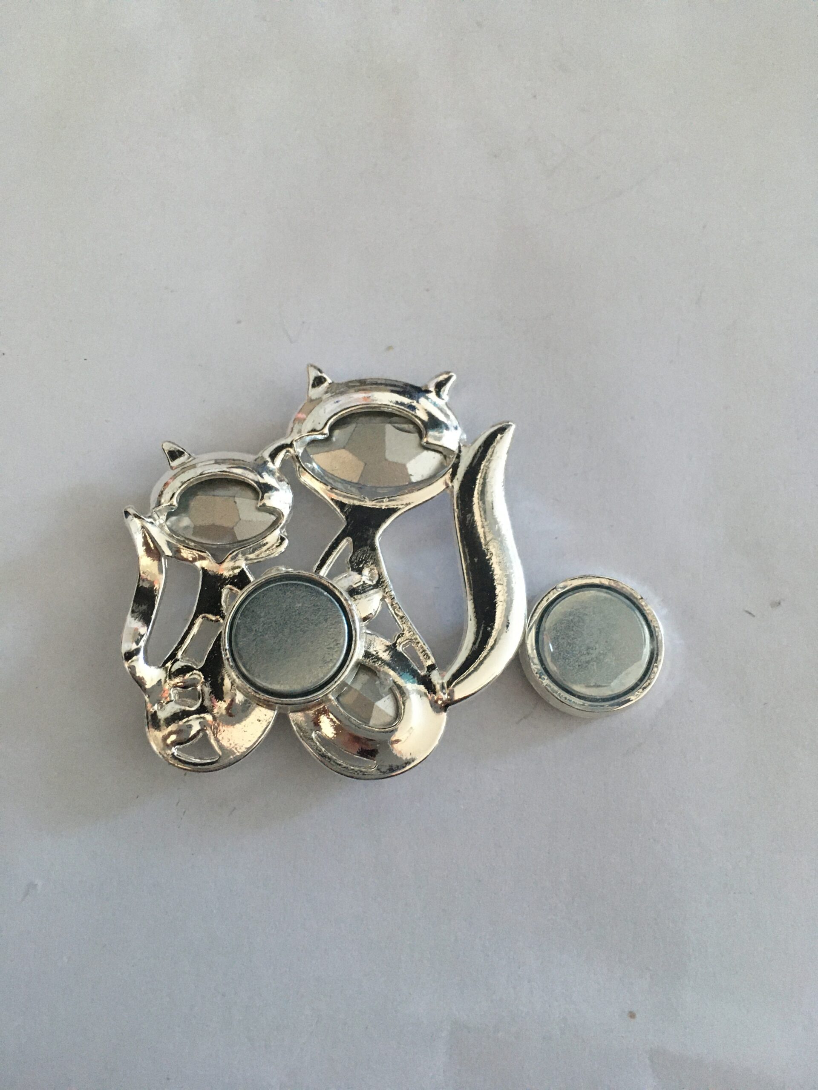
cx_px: 409
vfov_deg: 61.7
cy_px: 545
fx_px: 914
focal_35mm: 29
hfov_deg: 48.2
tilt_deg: -73.8
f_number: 2.2
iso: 200
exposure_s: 1/20
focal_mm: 4.15
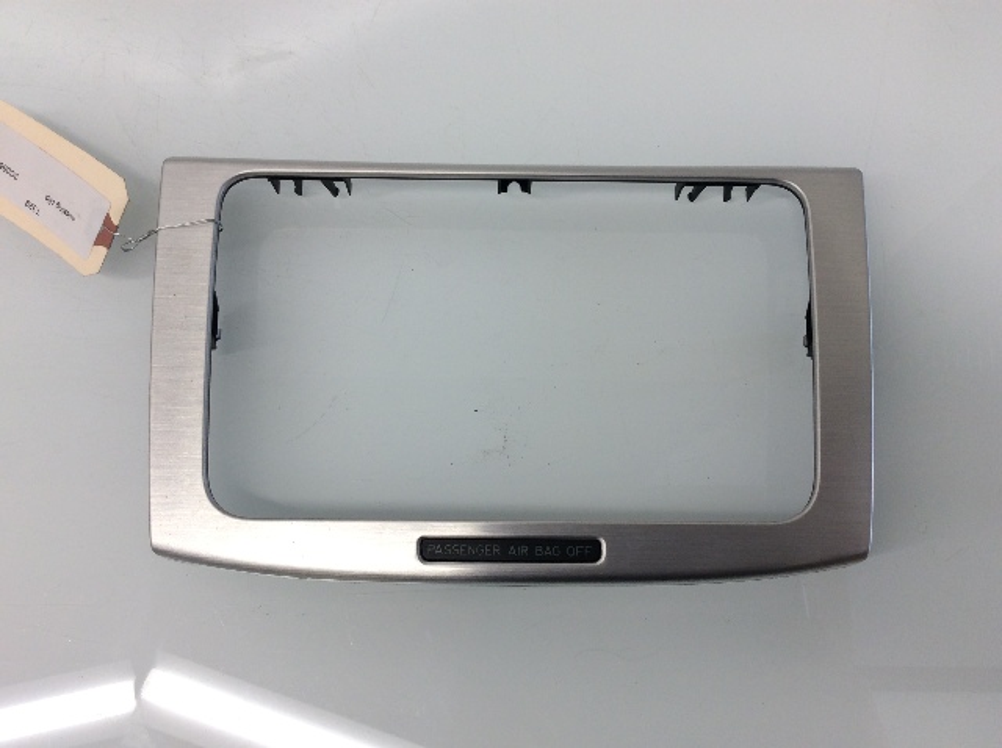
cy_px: 374
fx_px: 925
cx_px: 501
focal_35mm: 32
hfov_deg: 56.9
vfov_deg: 44.1
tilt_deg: -77.5
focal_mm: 3.3
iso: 32
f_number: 2.4
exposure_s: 1/60
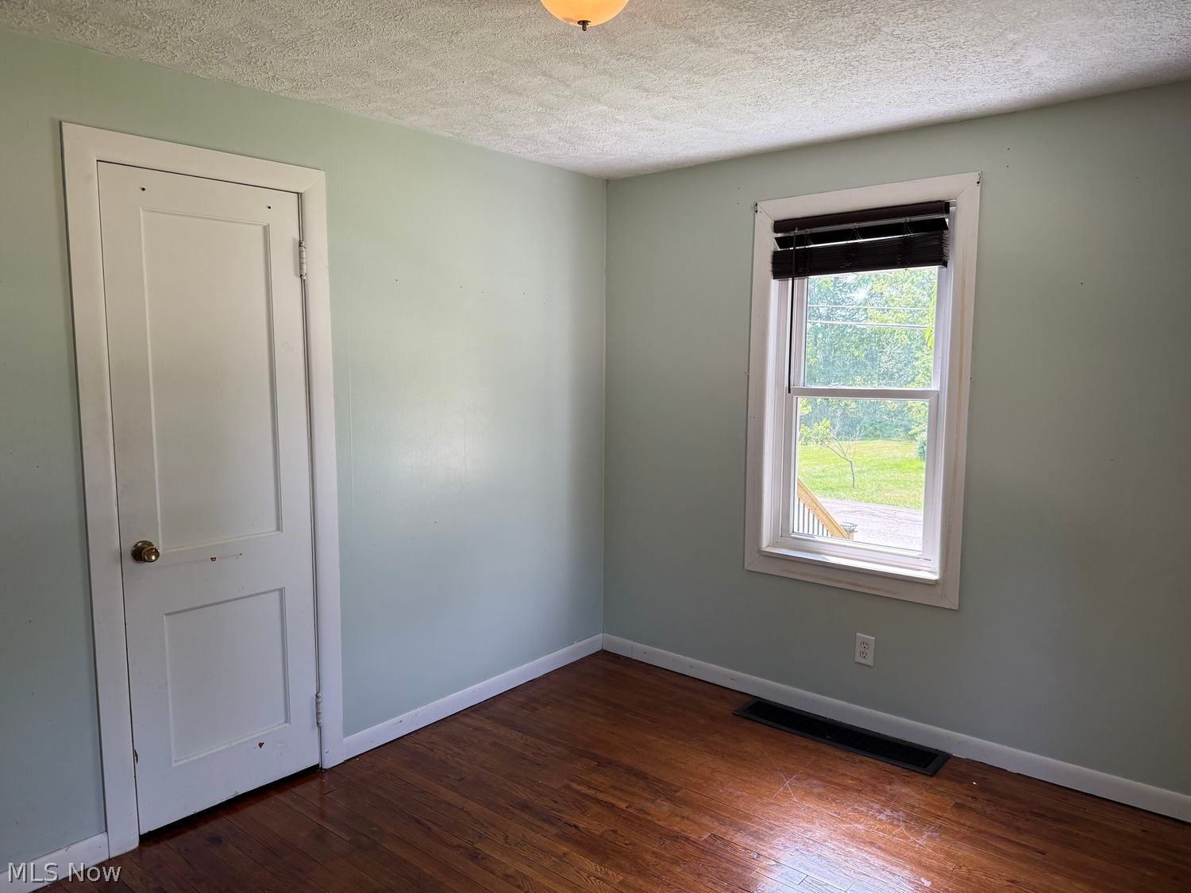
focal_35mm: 24
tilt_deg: -5.3
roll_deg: -0.2
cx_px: 596
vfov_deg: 56.8
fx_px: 826
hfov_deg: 71.6
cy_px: 446
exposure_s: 1/230
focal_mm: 6.76
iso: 125
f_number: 1.78
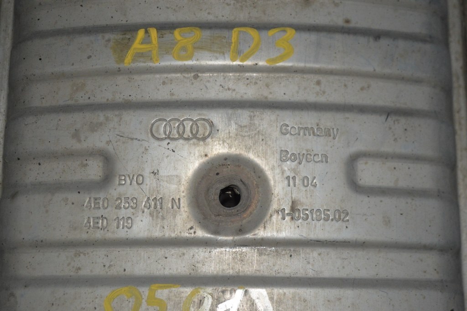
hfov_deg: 33.4
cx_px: 234
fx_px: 778
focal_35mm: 60
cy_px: 156
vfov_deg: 22.6
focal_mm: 40
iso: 1800
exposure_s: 1/60
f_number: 5
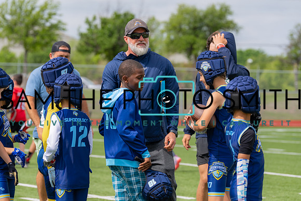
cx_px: 150
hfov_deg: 10.4
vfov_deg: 7.0
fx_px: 1647
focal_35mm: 197
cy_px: 100
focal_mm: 197
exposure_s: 1/500
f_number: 6.3
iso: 100
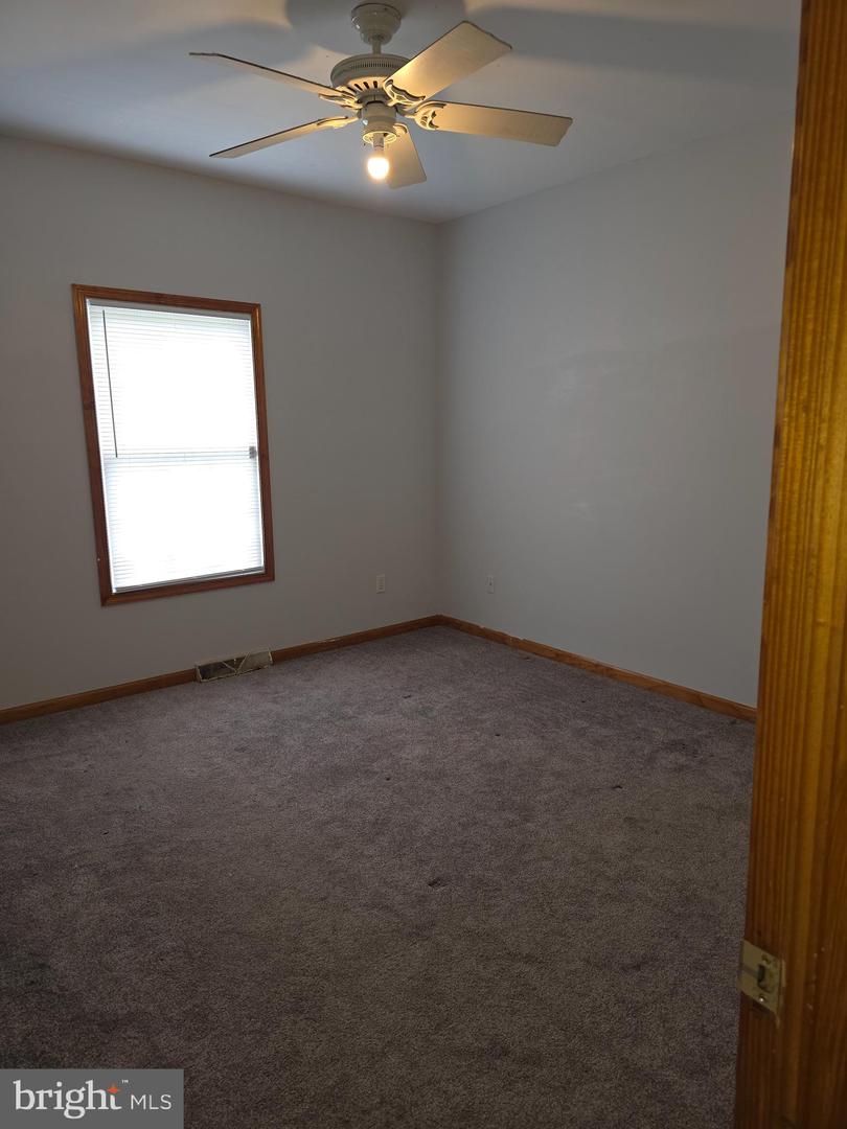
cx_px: 424
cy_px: 564
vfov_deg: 73.9
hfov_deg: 58.9
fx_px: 750
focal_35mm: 23
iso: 64
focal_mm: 6.3
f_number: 1.7
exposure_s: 1/60
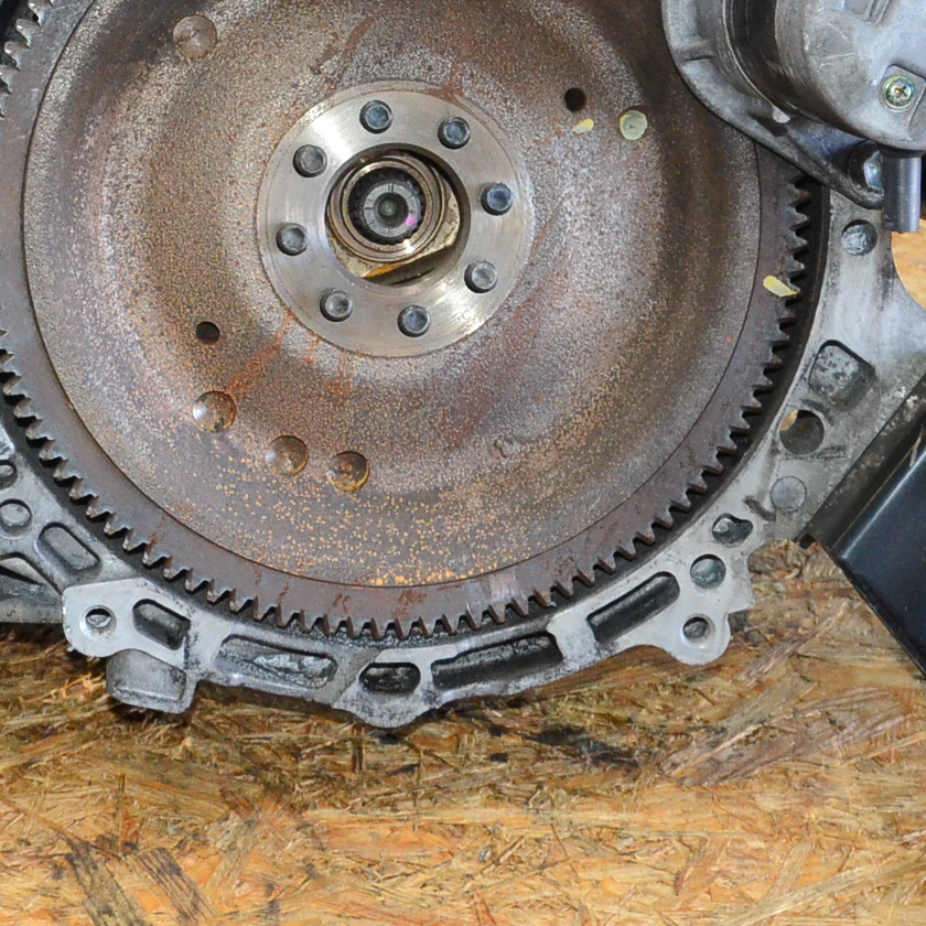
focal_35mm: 93
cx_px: 347
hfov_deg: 18.6
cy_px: 95
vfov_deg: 18.3
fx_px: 2822
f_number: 8
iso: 2500
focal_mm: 25
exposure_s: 1/80
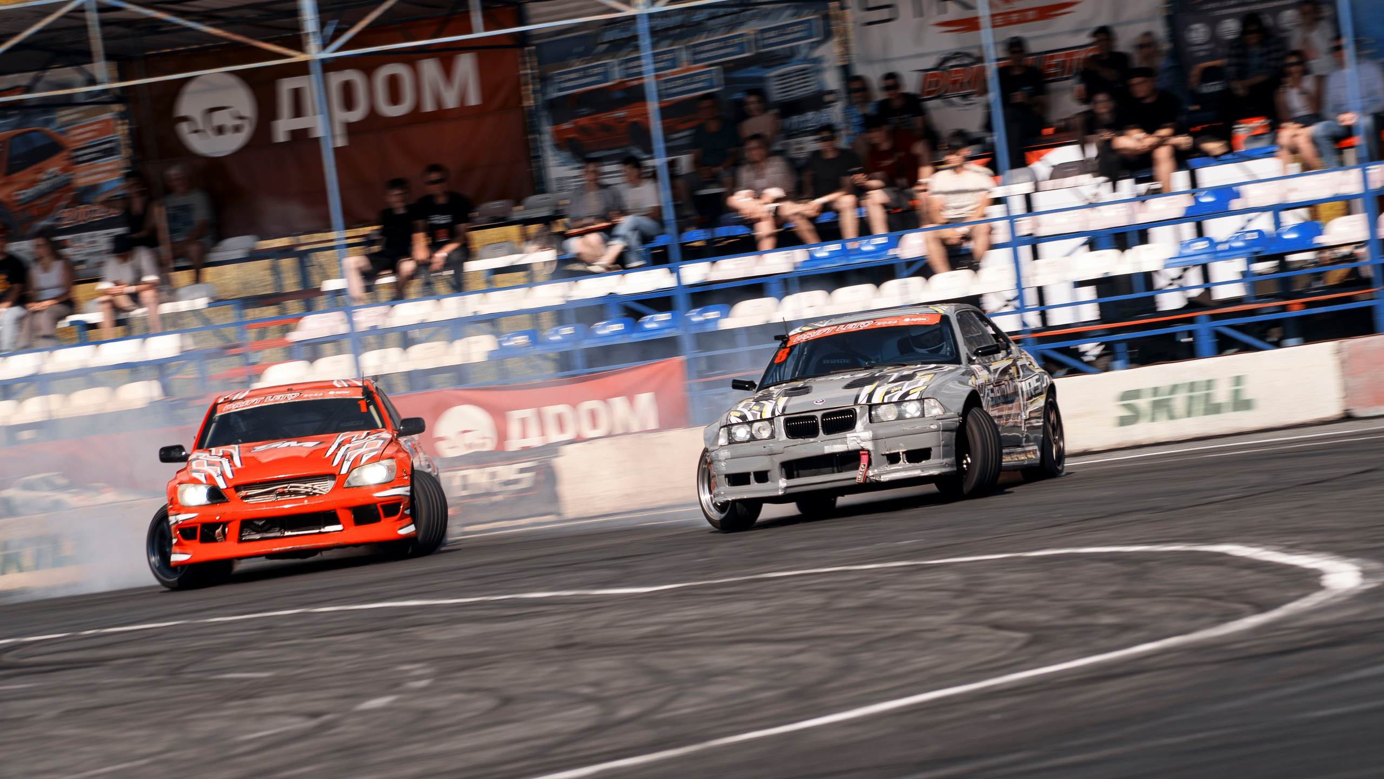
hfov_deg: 6.9
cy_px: 390
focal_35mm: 314
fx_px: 11532
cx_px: 692
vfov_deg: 3.9
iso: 100
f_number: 10
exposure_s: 1/125
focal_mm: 200
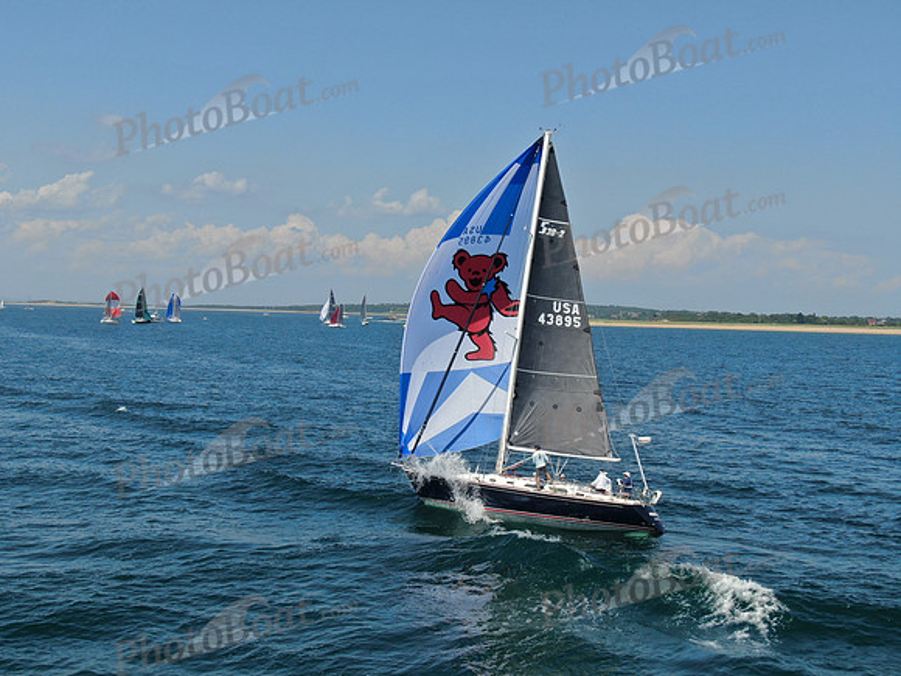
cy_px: 338
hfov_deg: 39.7
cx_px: 450
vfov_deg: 30.3
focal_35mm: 48
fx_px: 1249
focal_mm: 8.6
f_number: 3.8
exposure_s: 1/1000
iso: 100
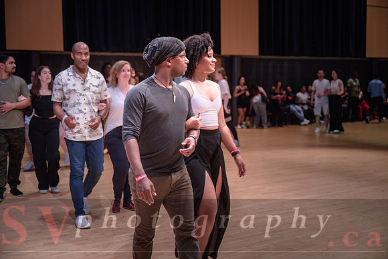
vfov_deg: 29.9
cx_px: 194
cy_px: 130
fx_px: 485
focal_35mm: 45
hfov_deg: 43.6
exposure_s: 1/125
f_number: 2.8
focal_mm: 45
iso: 1600
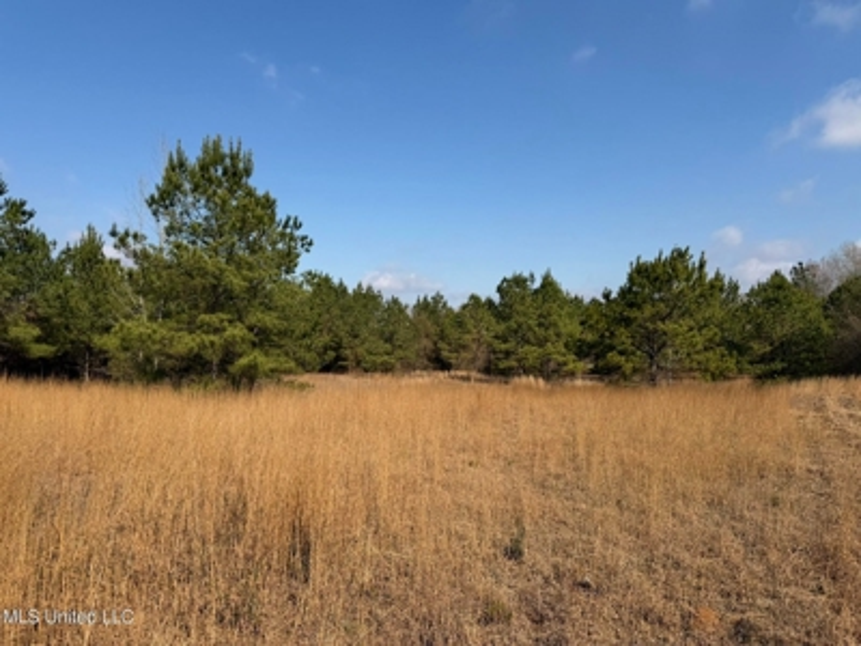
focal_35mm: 24
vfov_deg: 56.8
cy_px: 323
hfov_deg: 71.6
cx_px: 430
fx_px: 597
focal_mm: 6.76
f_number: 1.78
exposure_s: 1/4975
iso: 80
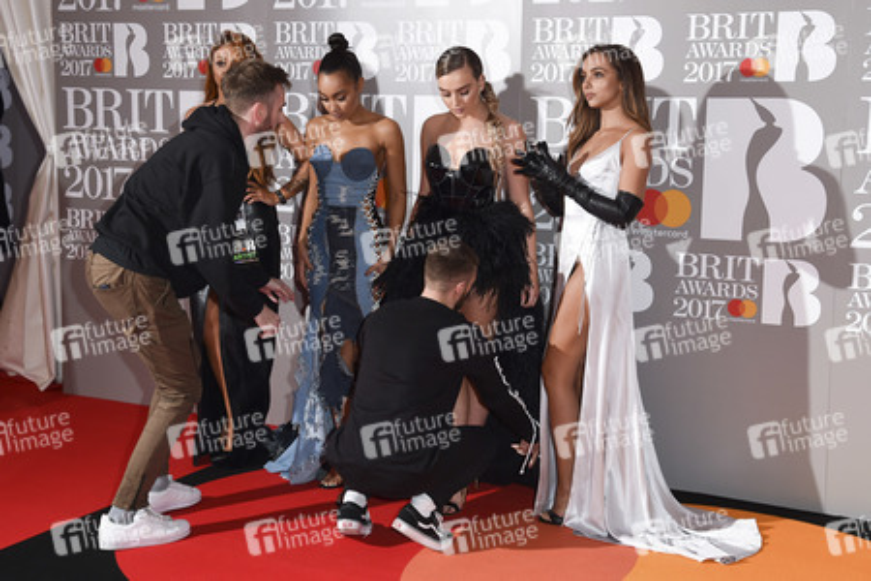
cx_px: 436
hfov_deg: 42.7
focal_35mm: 46
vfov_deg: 29.2
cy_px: 290
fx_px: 1113
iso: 400
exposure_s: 1/250
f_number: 5.6
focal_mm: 46
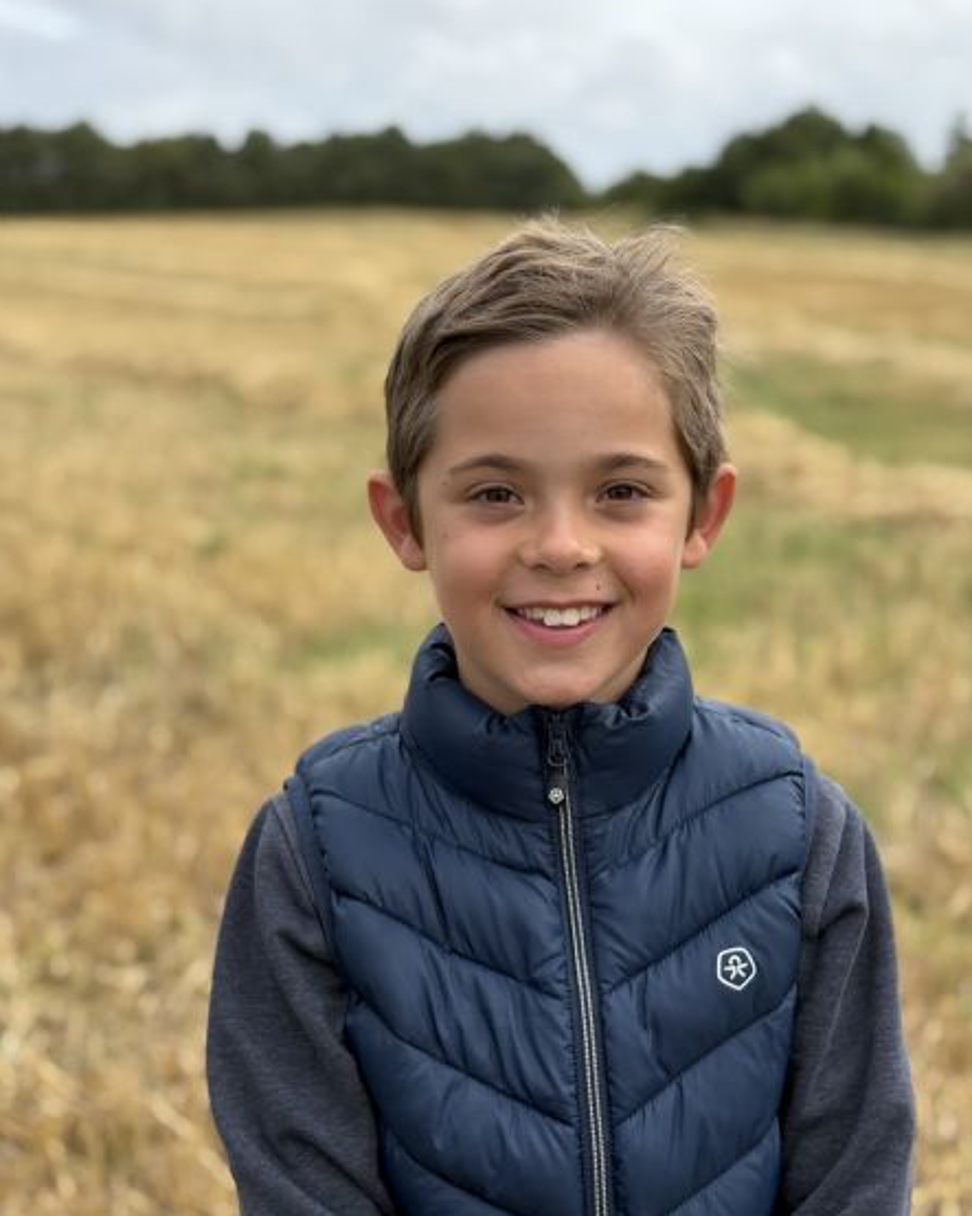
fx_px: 1978
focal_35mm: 55
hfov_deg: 27.6
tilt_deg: -10.7
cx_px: 491
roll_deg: -0.7
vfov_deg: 34.2
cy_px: 634
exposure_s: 1/1667
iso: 50
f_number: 1.6
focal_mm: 5.96
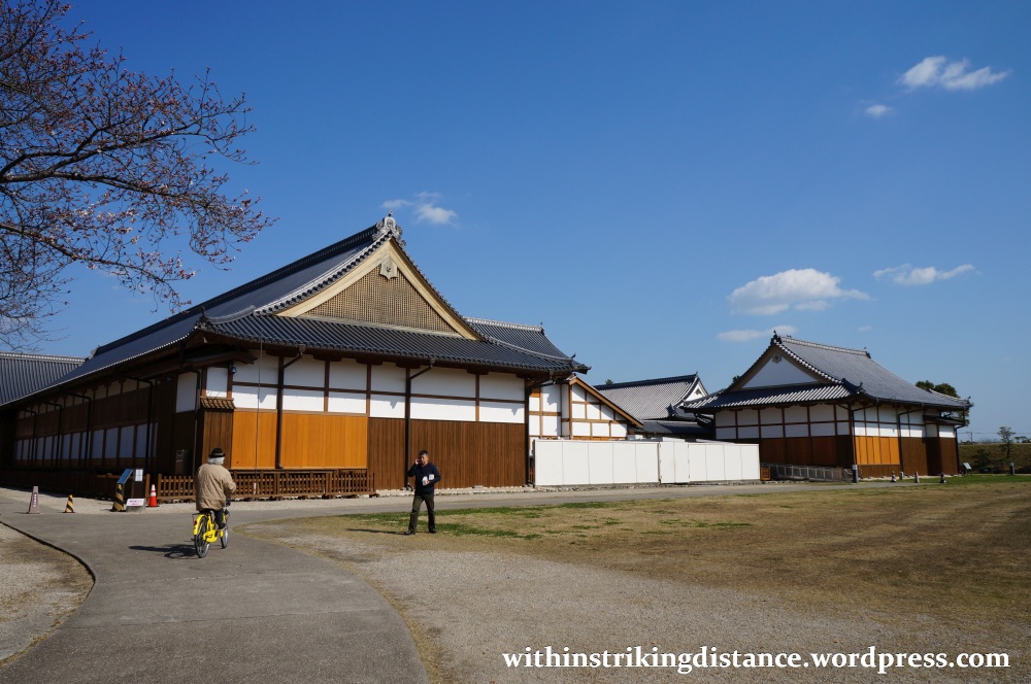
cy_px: 342
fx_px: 772
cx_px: 516
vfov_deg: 47.8
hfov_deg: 67.4
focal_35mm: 27
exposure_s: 1/500
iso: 200
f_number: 13
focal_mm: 18
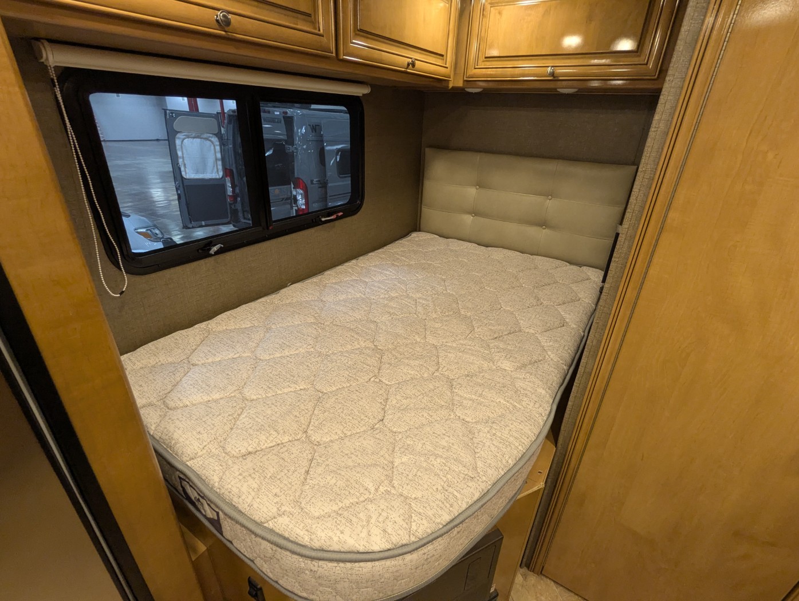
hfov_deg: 94.4
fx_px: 370
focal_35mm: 16
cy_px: 300
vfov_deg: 78.2
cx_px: 400
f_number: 2.2
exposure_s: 1/40.8
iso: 307
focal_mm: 2.35
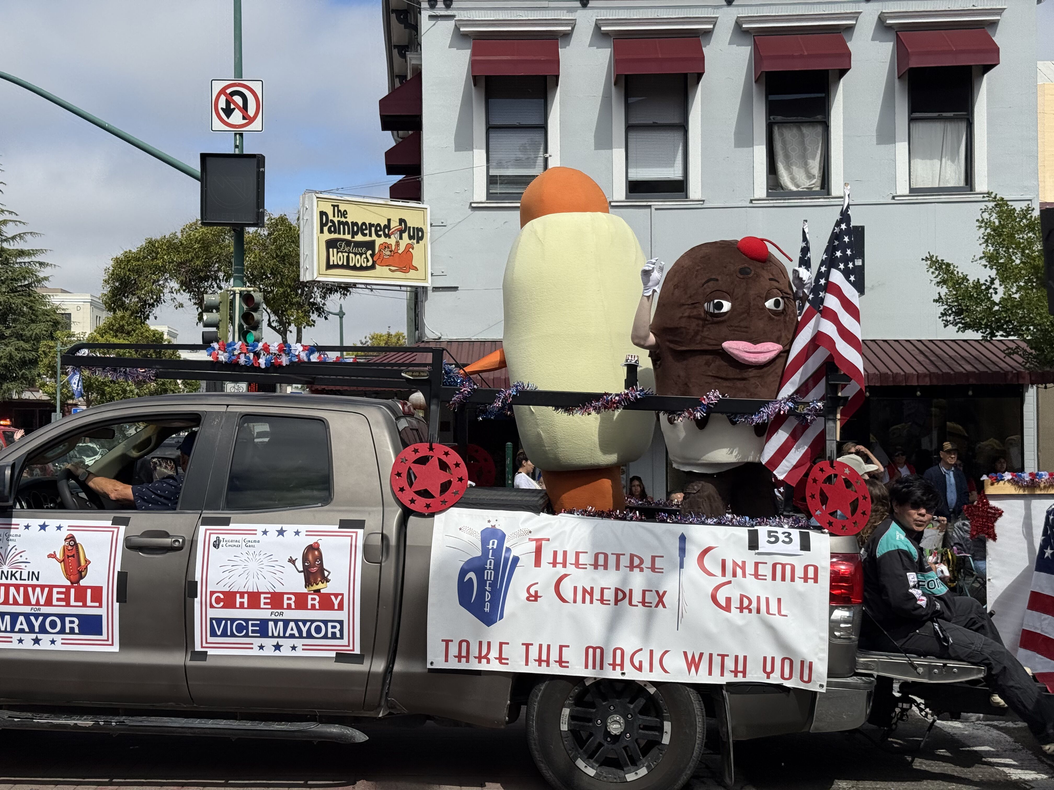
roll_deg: +0.9
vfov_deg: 30.3
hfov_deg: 39.7
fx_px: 1462
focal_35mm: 48
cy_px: 395
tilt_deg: +1.2
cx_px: 527
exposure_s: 1/9901
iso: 80
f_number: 1.78
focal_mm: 6.76
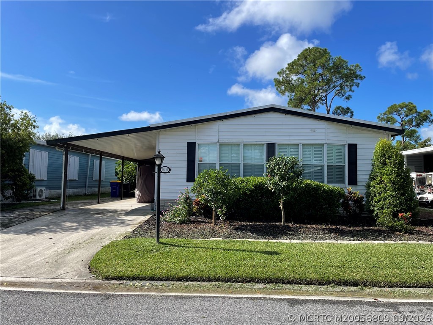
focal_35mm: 26
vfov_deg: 53.1
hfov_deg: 67.3
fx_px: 325
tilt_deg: +3.8
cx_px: 216
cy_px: 162
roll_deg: -0.3
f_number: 1.6
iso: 32
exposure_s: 1/3040
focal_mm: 4.2
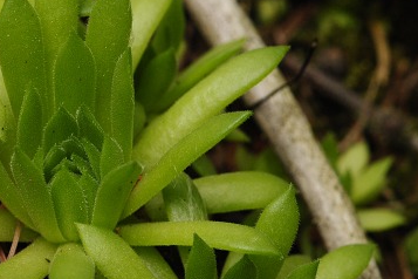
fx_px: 3322
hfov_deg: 7.2
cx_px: 48
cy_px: 223
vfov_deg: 4.8
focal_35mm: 286
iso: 400
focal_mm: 85
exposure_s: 1/100
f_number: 7.1
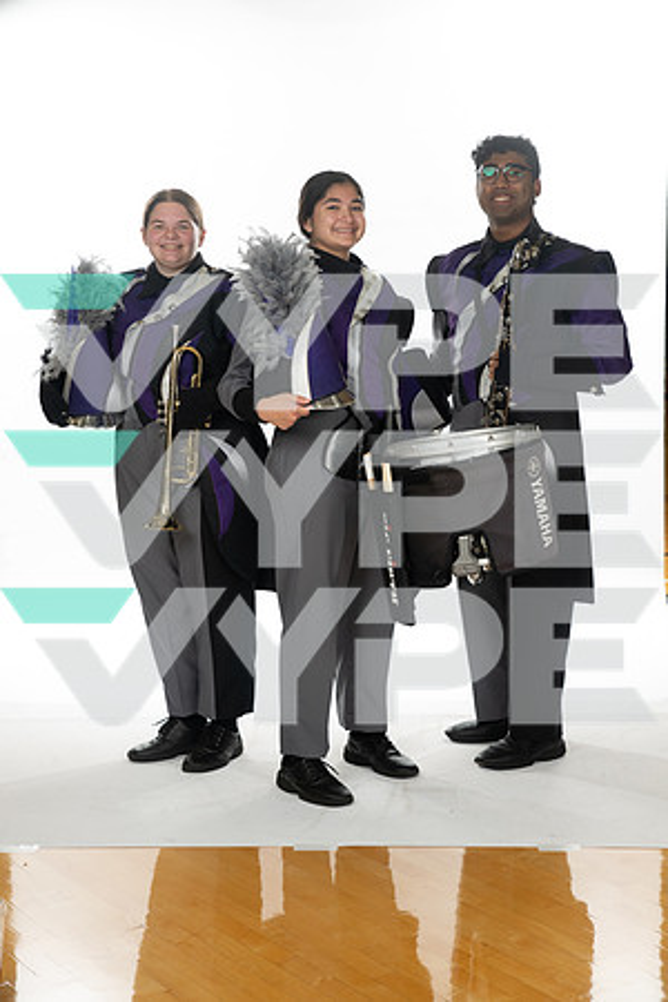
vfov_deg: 32.4
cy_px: 501
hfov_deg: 21.9
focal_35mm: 62
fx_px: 1726
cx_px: 334
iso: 800
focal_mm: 62
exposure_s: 1/320
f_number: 7.1
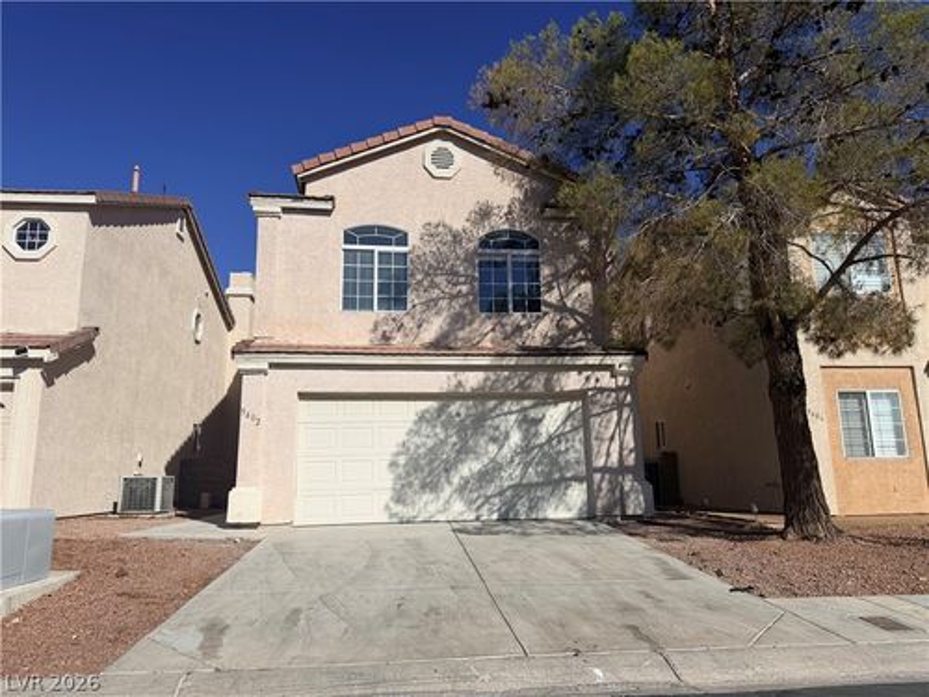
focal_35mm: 24
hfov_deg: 71.6
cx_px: 464
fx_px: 644
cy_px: 348
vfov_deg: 56.8
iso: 80
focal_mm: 6.76
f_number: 1.78
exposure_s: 1/11905
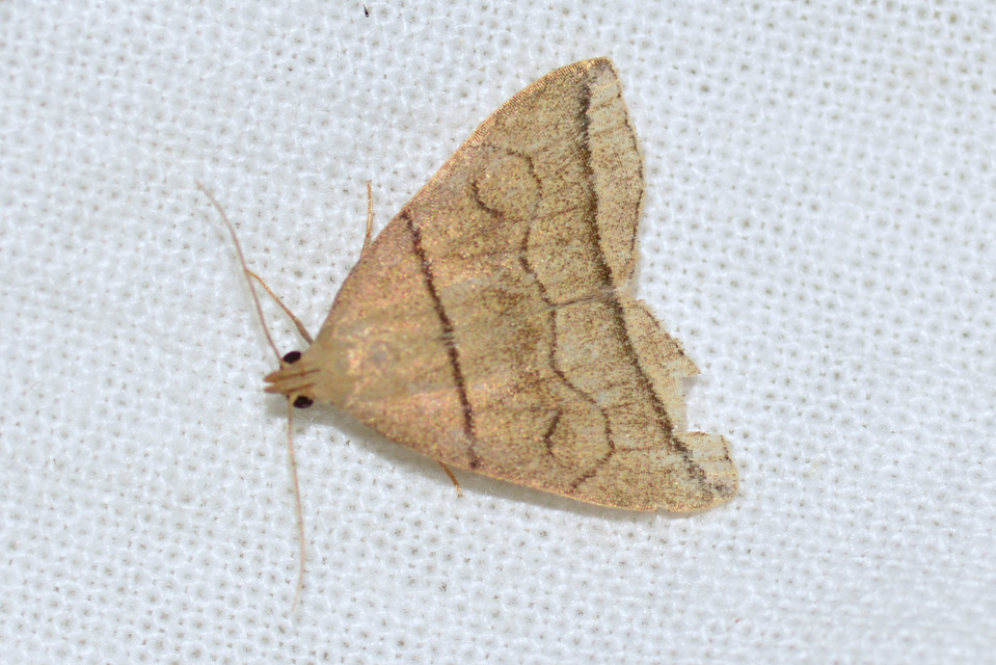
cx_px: 498
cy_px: 332
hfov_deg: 13.7
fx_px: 4151
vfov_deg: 9.2
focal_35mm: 150
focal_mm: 100
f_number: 13
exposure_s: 1/200
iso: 100
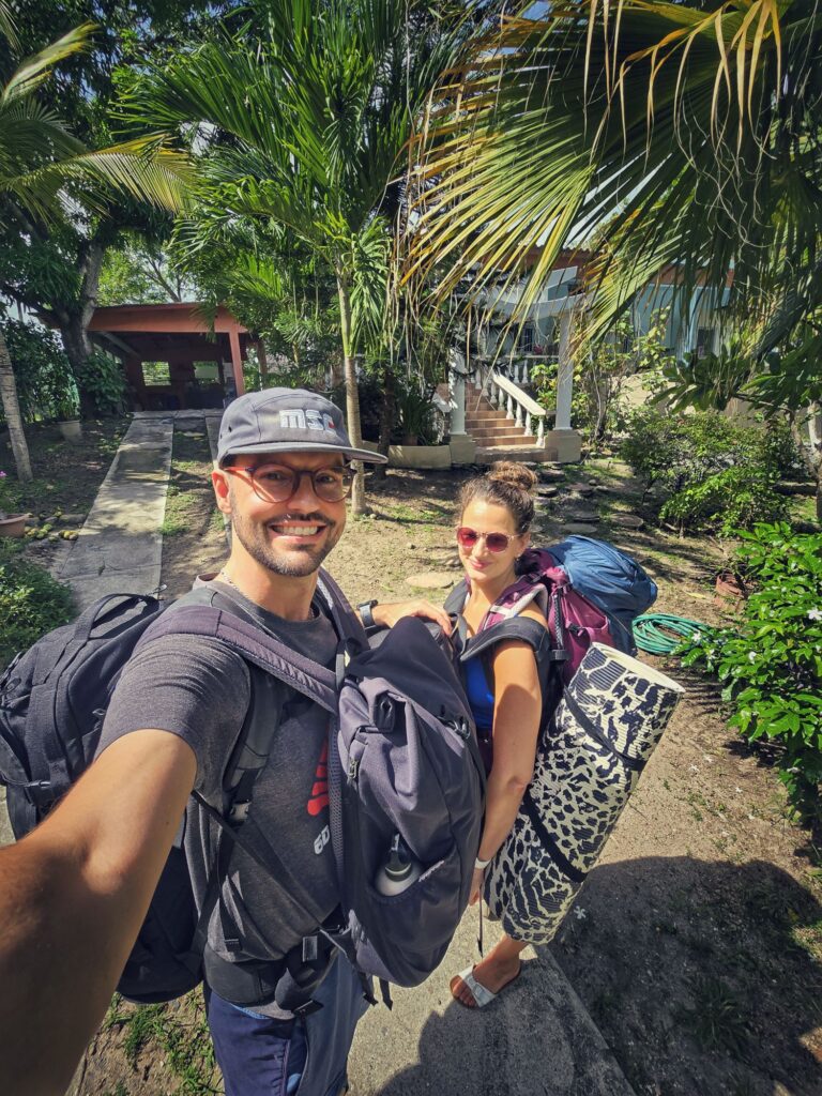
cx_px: 411
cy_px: 548
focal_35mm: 13
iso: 50
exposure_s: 1/1027
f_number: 2.2
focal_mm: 2.2
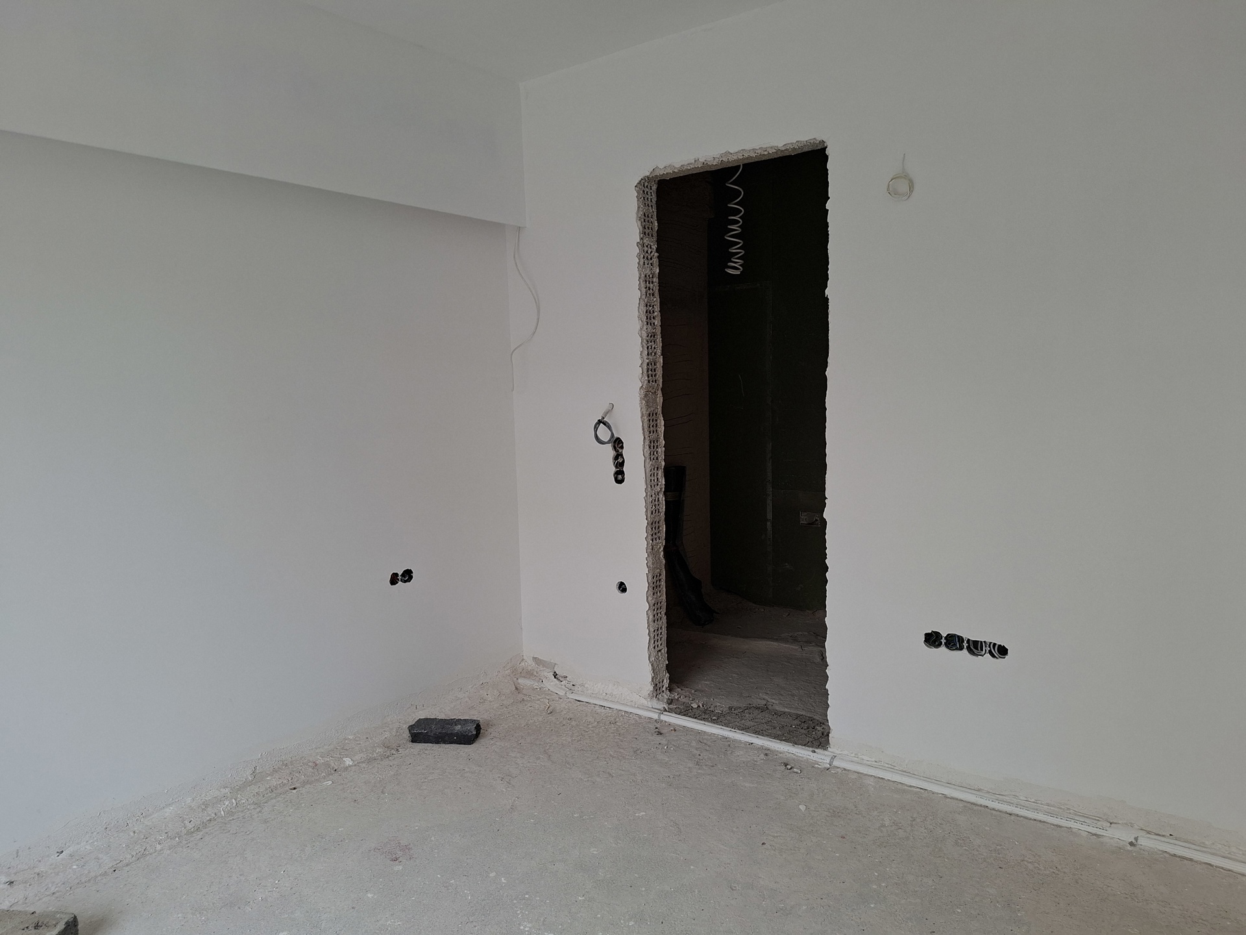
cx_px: 623
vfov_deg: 58.9
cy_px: 468
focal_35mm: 23
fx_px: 828
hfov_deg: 73.9
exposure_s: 1/100
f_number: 1.8
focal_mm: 5.54
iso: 80
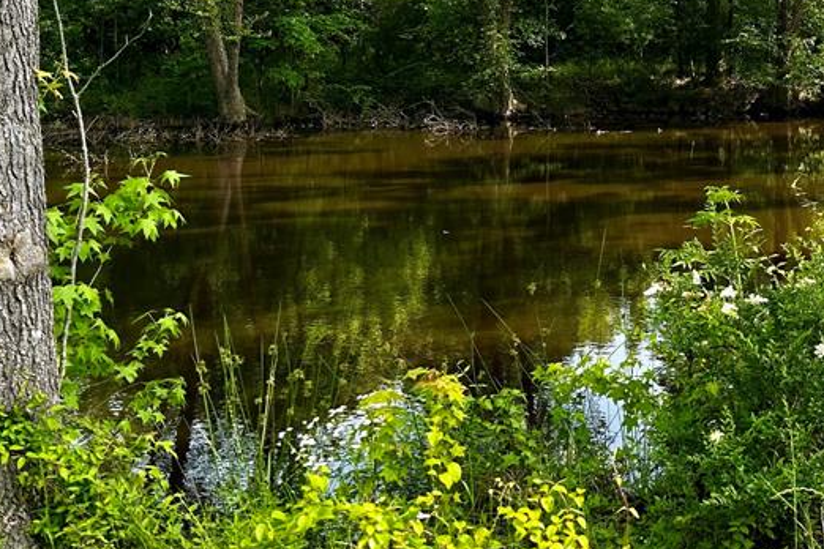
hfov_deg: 38.5
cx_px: 685
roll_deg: -0.8
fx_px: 1121
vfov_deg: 26.9
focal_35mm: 49
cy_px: 103
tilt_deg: -4.8
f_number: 1.78
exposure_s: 1/1029
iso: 80
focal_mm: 6.86
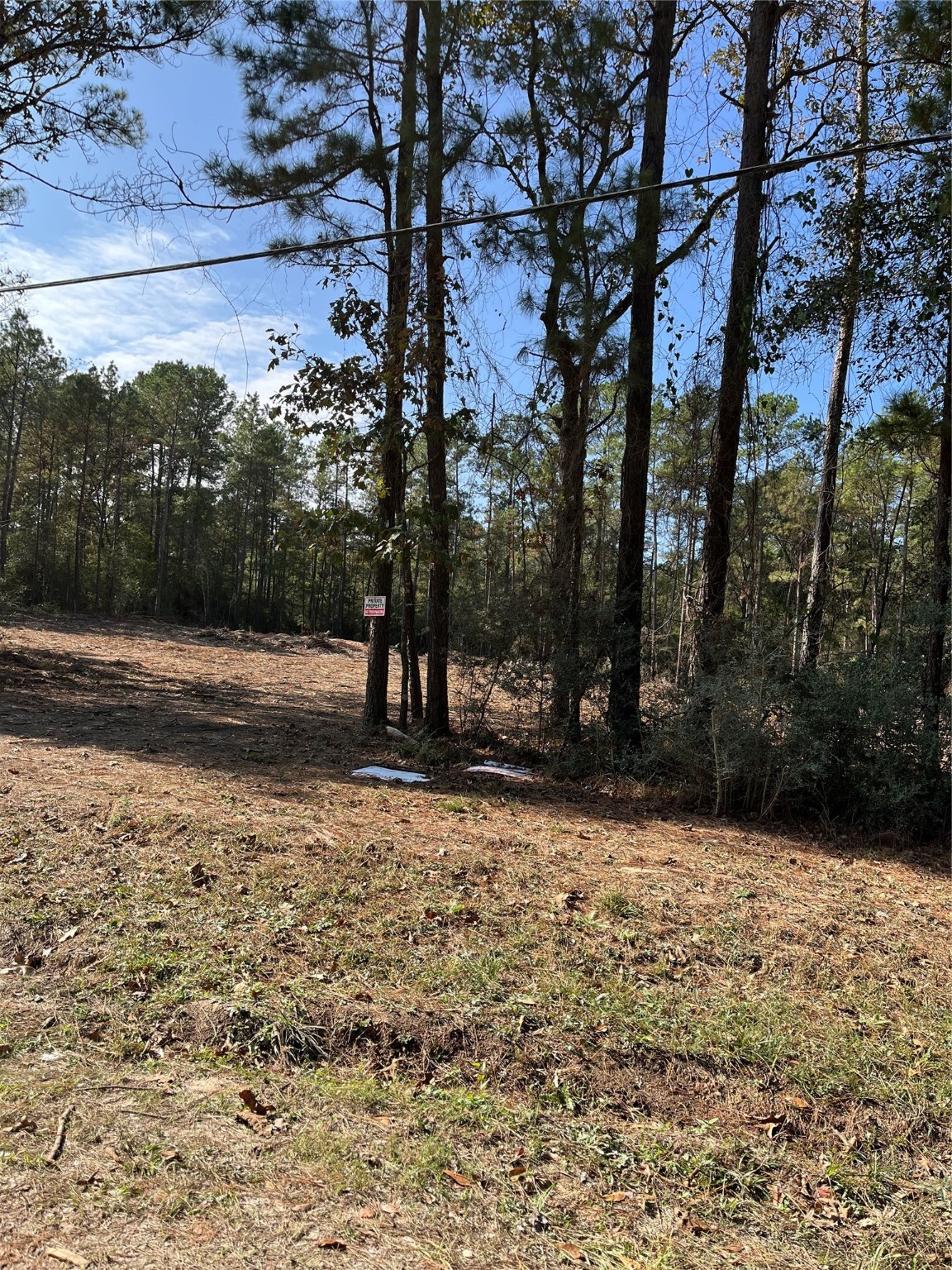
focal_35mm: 26
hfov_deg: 53.1
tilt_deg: +2.8
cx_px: 476
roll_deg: -3.1
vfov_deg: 67.3
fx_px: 953
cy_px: 635
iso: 50
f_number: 1.6
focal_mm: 5.1
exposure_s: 1/1721
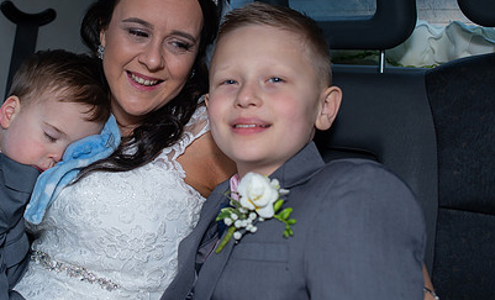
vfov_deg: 24.3
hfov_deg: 38.7
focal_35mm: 52
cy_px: 111
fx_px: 696
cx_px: 159
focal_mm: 35
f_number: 2.8
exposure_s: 1/100
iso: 400
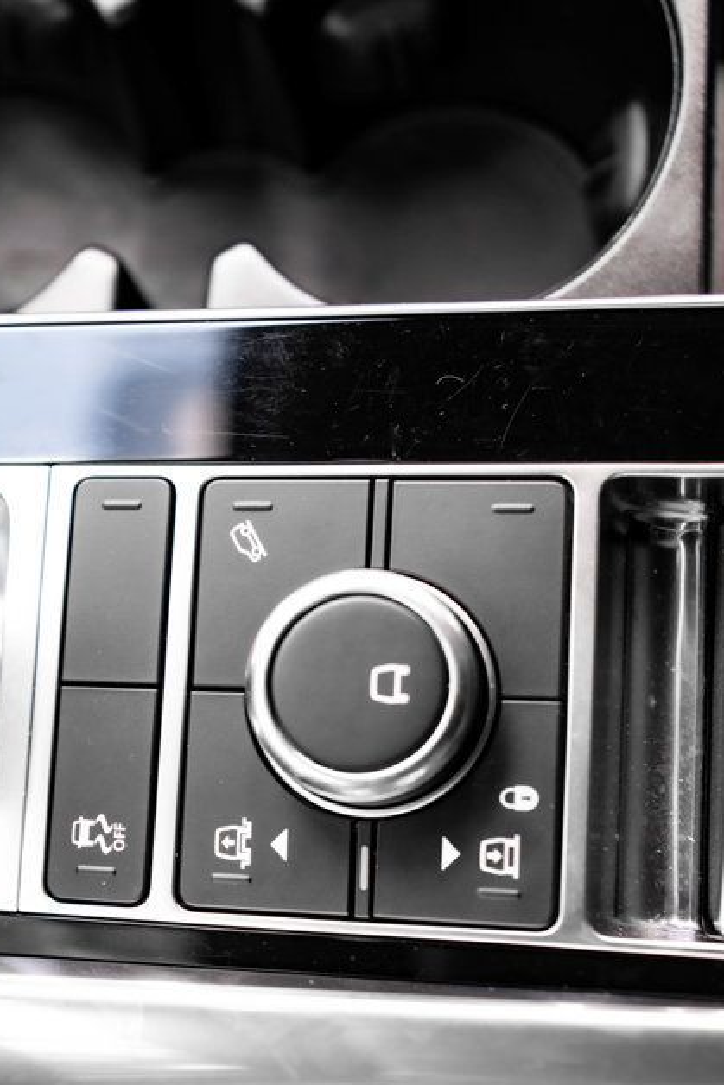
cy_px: 689
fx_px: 1658
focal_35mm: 55
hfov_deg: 24.4
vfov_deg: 36.0
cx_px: 200
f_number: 2.8
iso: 500
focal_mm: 36
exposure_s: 1/200
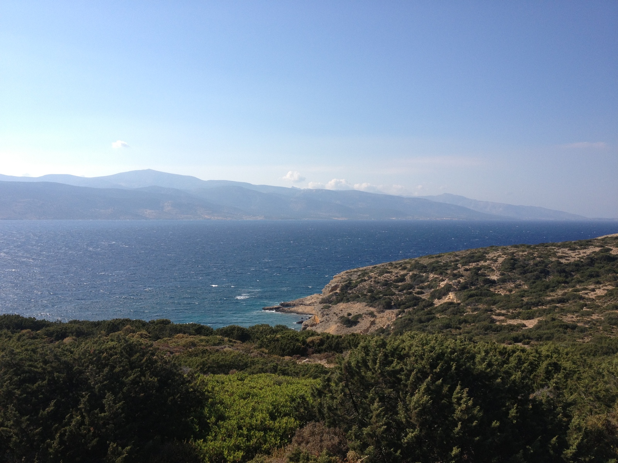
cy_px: 232
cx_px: 309
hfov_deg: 52.6
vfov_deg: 40.7
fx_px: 625
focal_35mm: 35
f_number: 2.4
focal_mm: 4.28
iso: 50
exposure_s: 1/1783
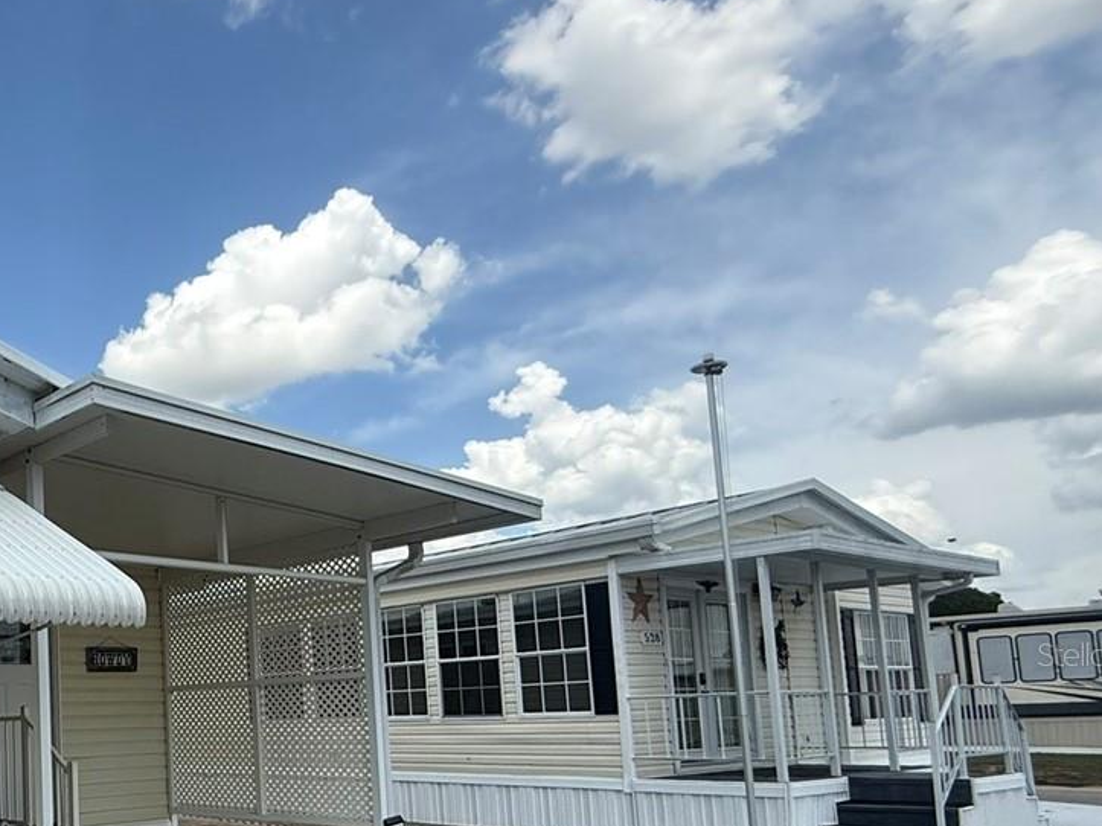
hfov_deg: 46.9
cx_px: -38
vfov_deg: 43.4
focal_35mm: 31
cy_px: 654
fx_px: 987
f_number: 2.2
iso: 50
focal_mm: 2.22
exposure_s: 1/2024
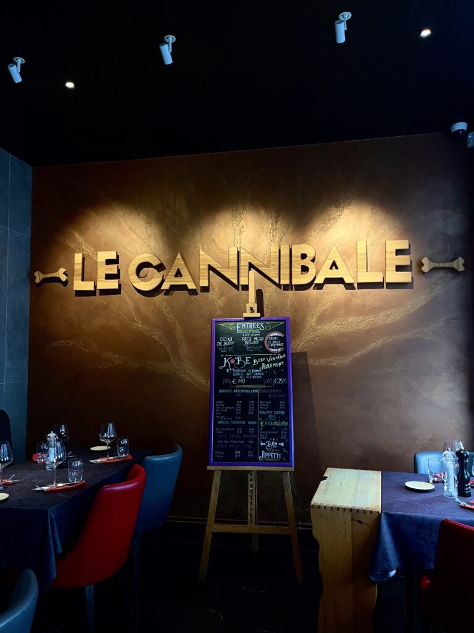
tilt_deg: +2.9
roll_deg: +0.1
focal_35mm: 26
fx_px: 475
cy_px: 316
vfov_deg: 67.3
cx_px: 237
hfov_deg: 53.1
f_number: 1.6
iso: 160
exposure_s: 1/50
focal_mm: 5.1
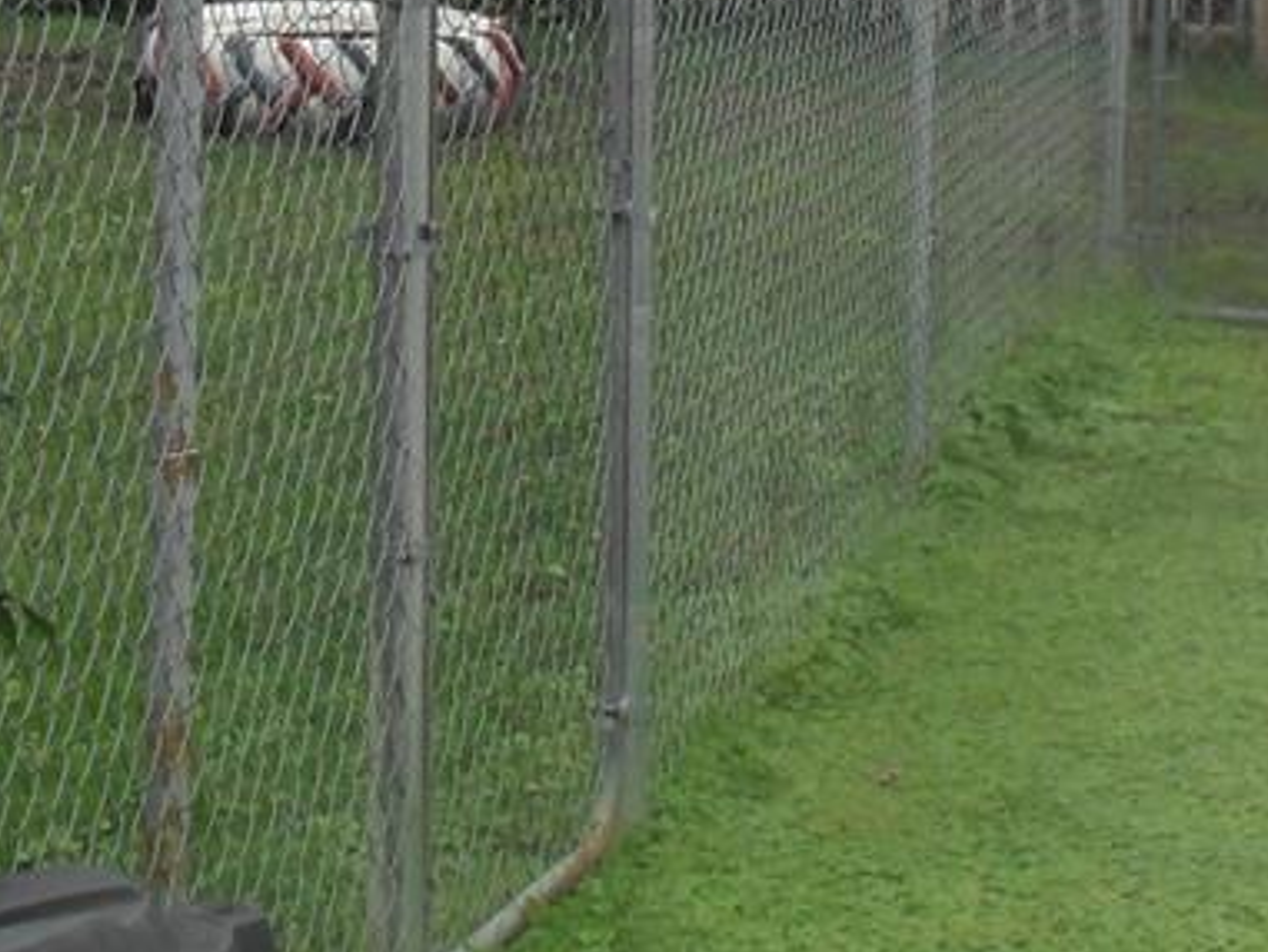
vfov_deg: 9.9
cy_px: -346
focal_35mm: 147
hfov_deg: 13.4
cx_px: 1005
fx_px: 5386
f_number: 8.4
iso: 100
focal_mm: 6.3
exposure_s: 1/125
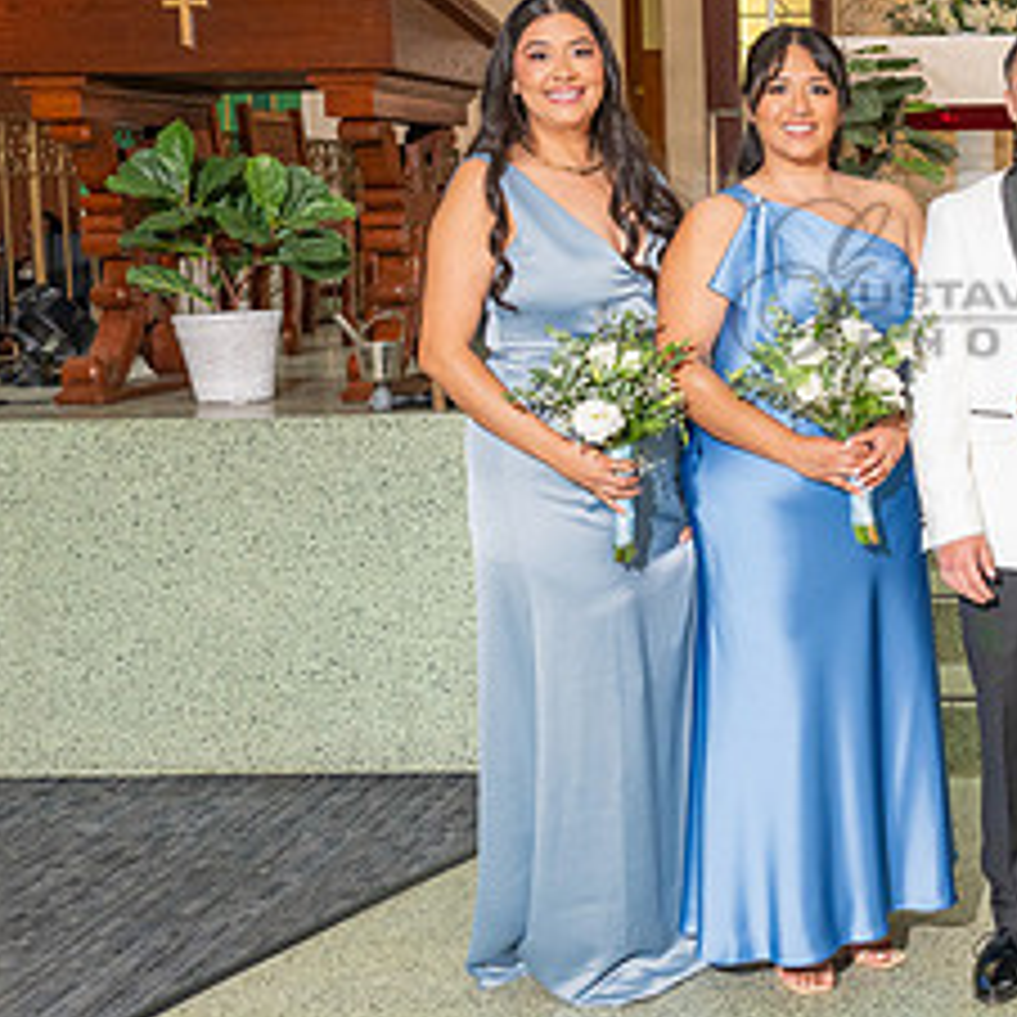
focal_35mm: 59
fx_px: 1961
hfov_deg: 27.0
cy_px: 380
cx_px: 1085
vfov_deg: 29.0
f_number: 4.5
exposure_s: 1/160
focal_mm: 24
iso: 800
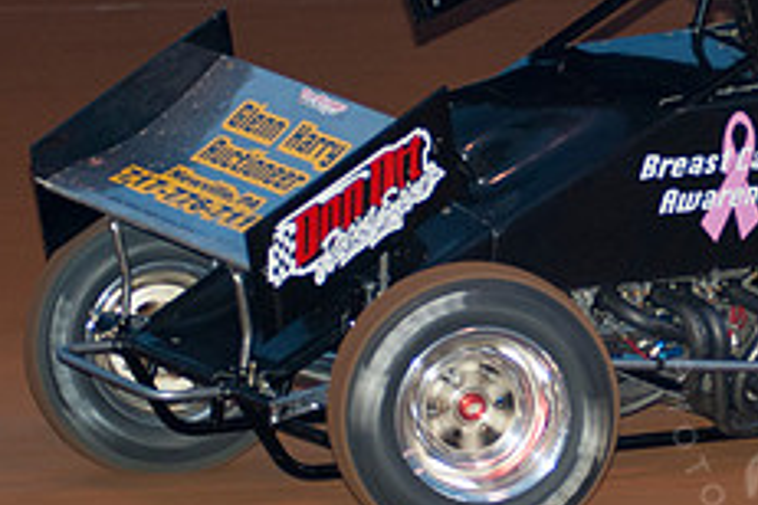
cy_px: 82
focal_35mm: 358
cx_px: 863
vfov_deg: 3.8
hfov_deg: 5.7
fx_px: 7537
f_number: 3.2
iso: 250
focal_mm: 95
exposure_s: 1/250
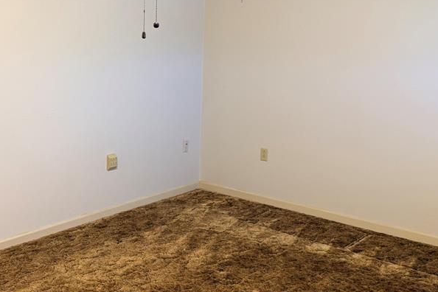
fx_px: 523
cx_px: 175
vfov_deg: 31.1
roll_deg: -1.6
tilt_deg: -9.2
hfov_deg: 45.2
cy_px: 125
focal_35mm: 43
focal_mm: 6.76
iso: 200
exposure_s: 1/60
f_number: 1.78
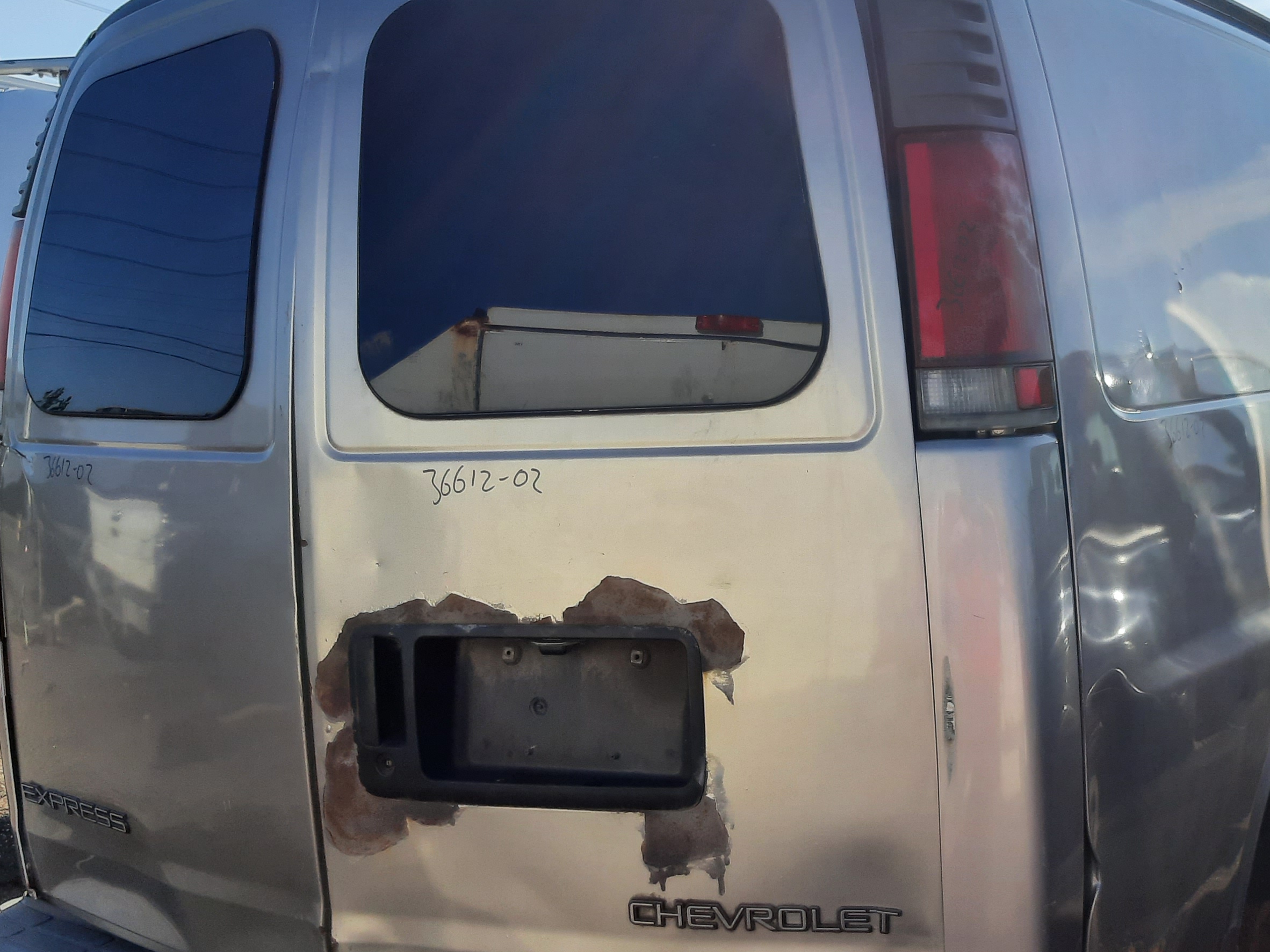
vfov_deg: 32.8
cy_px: 554
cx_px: 860
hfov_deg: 42.3
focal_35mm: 44
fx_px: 1614
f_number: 1.7
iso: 40
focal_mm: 3.92
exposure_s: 1/1524
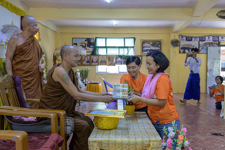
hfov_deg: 59.5
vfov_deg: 41.7
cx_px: 112
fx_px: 197
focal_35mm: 32
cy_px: 75
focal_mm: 31.5
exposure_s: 1/200
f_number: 5.6
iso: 5000
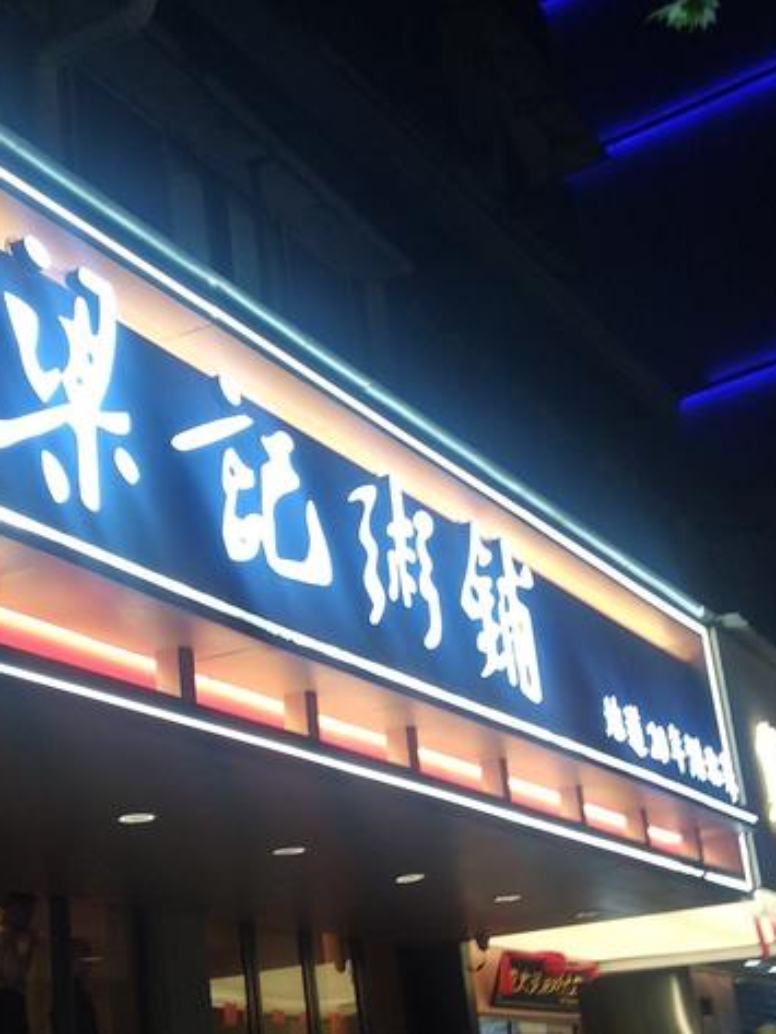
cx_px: 212
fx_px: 1643
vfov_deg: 34.8
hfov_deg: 26.3
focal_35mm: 55
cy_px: 602
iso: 160
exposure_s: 1/50
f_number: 2.2
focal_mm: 3.81
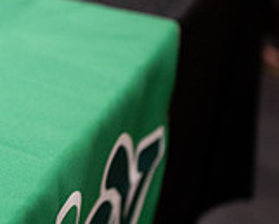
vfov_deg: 18.9
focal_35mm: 81
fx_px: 669
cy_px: 70
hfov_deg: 19.5
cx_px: -177
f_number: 1.8
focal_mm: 24
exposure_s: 1/200
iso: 1250
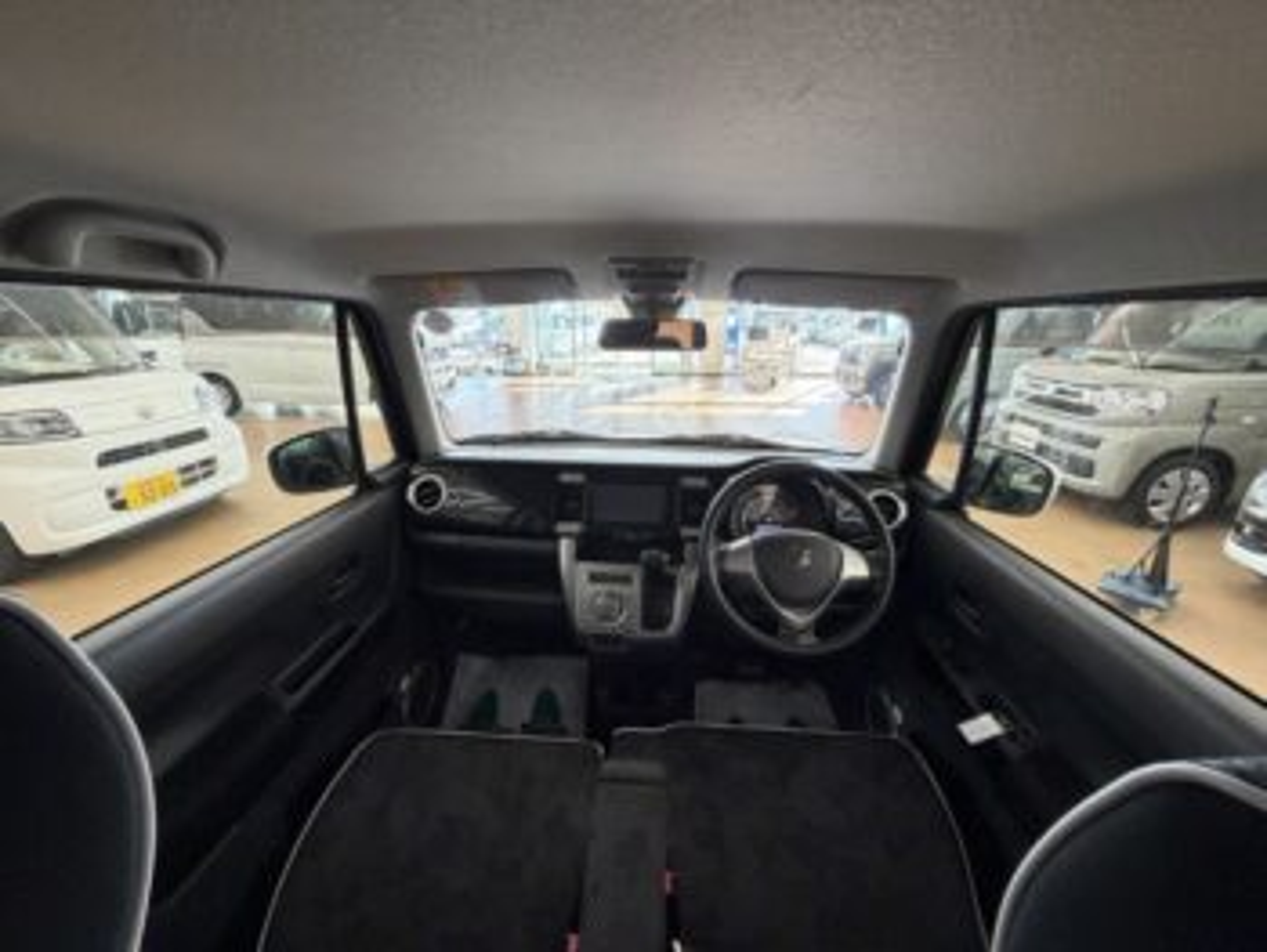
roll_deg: +0.5
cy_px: 476
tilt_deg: -16.6
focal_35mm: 14
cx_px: 634
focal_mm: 2.22
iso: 250
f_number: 2.2
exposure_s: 1/100
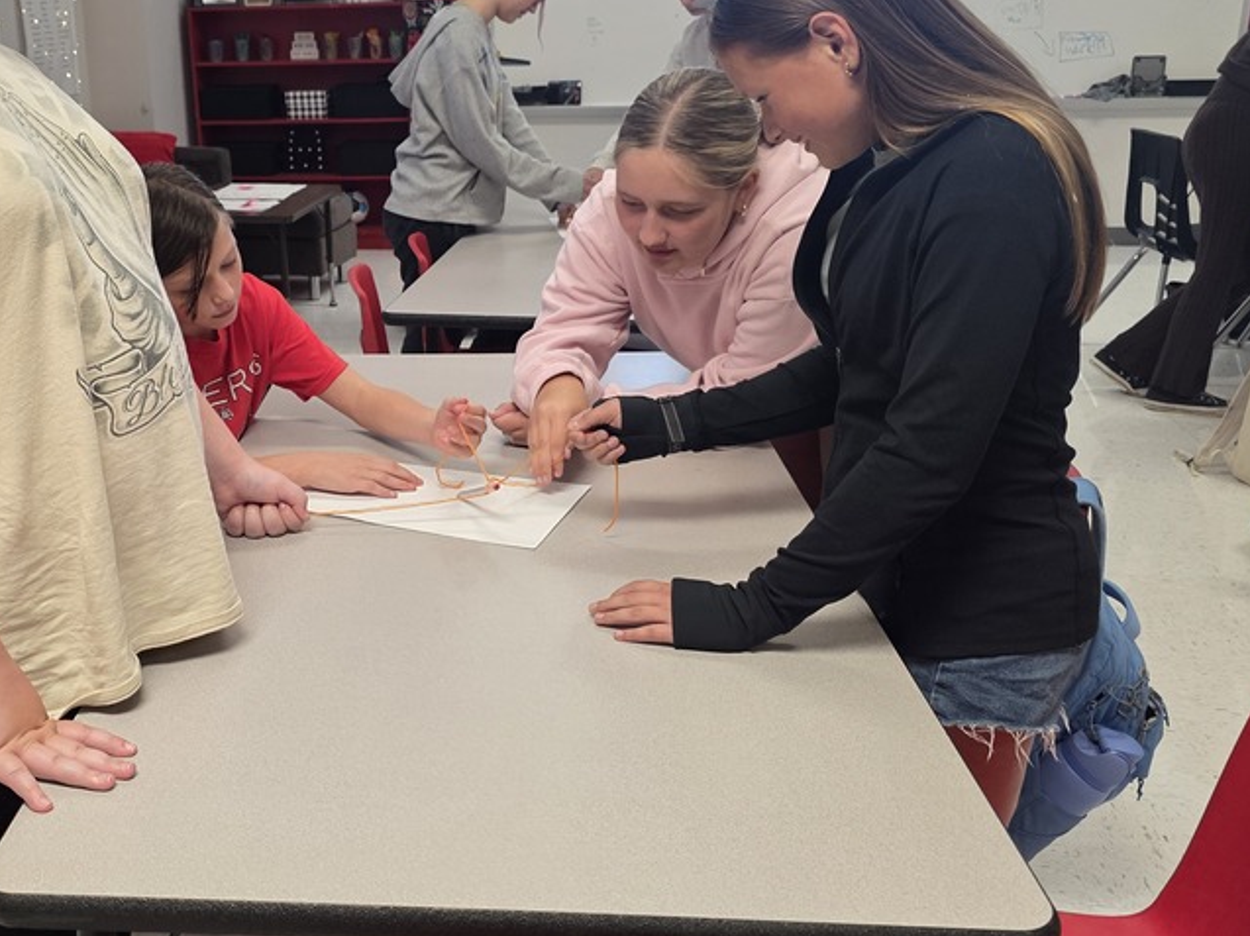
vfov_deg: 38.6
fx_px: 1335
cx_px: 391
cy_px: 424
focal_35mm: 37
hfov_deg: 49.1
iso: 320
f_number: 1.7
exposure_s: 1/120
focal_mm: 6.3
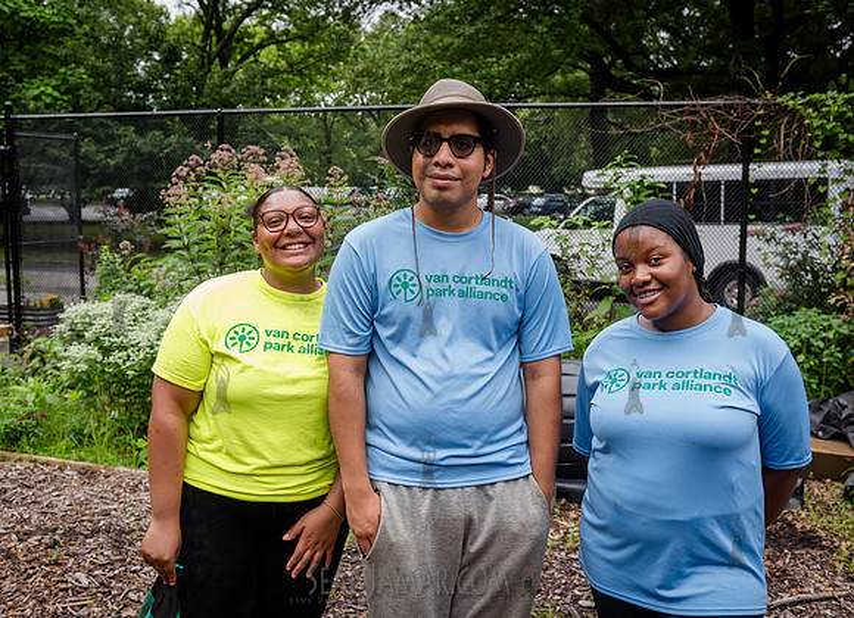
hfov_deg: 49.7
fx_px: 922
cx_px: 435
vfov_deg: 37.0
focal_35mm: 38
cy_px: 276
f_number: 4.5
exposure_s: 1/640
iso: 640
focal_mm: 32
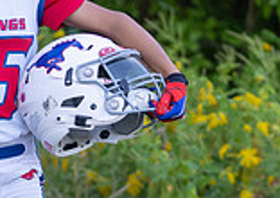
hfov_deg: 5.9
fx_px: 2684
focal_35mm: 339
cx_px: -28
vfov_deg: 4.2
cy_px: 143
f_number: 2.8
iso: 250
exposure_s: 1/320
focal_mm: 84
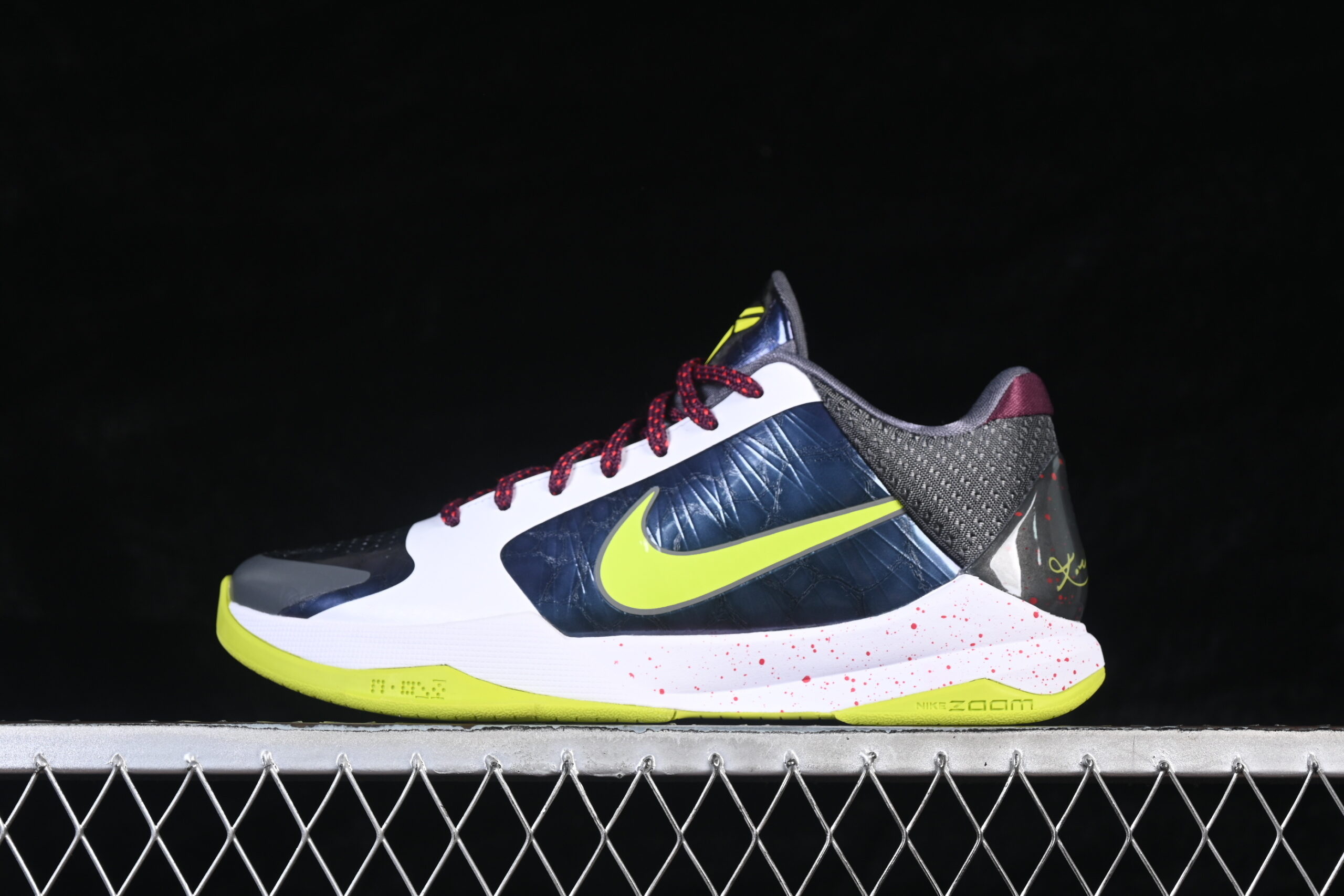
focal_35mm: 75
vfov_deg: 18.2
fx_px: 2800
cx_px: 672
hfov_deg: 27.0
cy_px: 448
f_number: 7.1
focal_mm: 50
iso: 160
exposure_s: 1/80
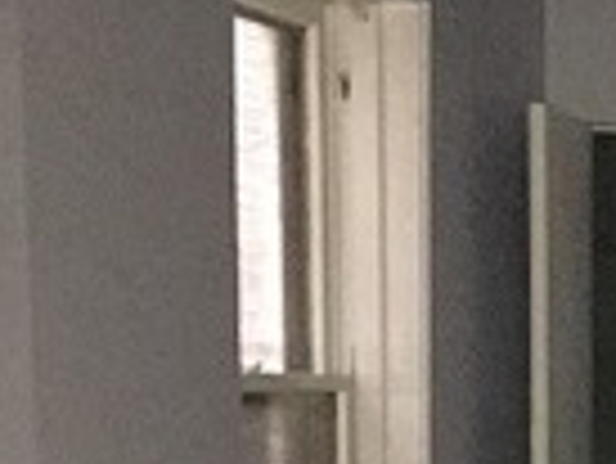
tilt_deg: -8.4
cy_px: 743
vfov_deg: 10.5
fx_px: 2404
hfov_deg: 13.2
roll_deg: -1.9
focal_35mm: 135
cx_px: 1106
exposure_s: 1/16
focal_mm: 4.15
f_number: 2.2
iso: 800
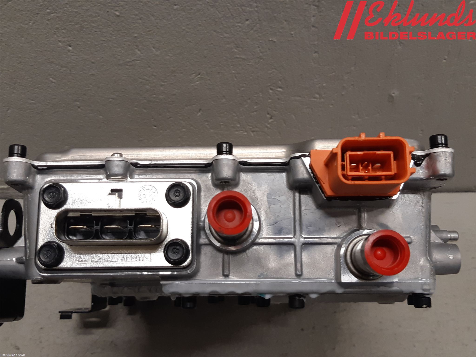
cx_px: 238
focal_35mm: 26
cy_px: 178
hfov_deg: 67.3
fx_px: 358
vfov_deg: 53.1
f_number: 1.7
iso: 64
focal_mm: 3.93
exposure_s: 1/50
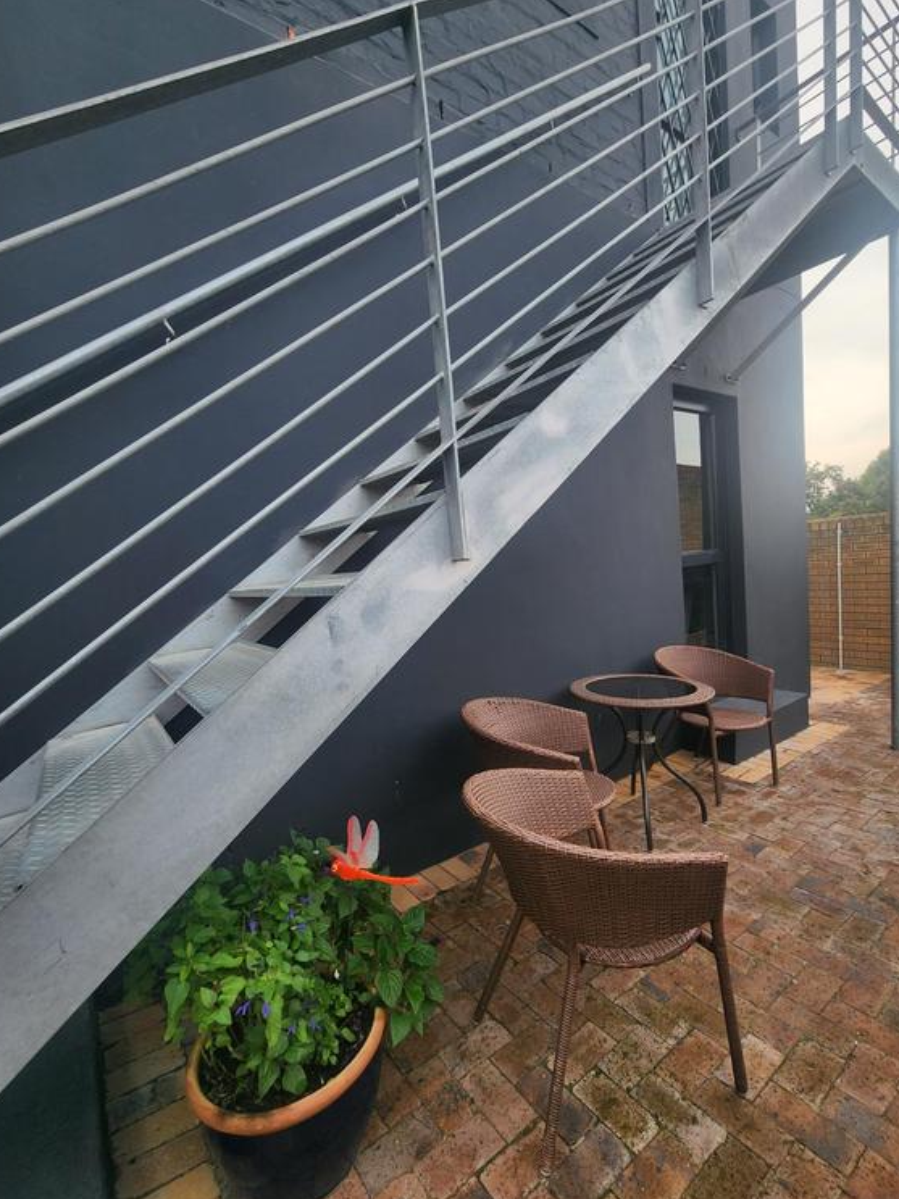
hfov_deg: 85.6
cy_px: 613
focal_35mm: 14
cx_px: 463
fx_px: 485
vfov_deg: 102.1
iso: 50
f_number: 2.2
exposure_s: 1/451
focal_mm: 2.2
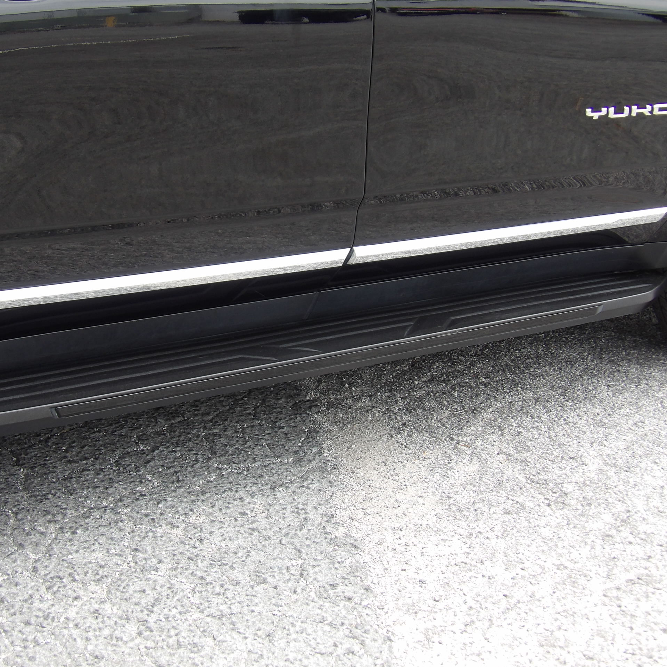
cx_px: 284
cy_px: 331
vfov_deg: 23.4
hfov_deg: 23.3
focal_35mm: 74
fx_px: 1613
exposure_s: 1/121
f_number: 4
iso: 100
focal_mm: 11.1
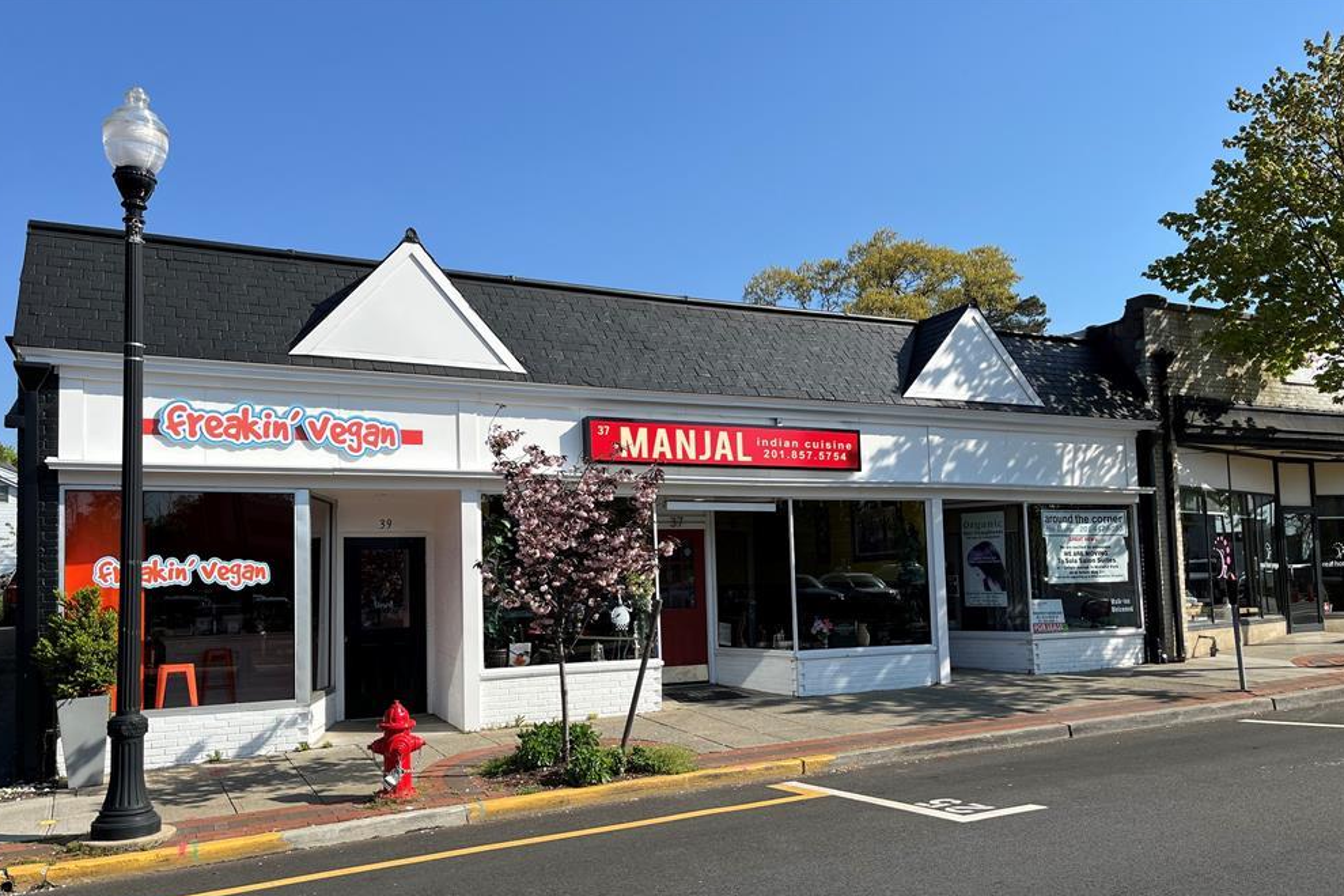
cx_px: 655
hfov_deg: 65.5
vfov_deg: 46.2
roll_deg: +1.5
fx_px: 1045
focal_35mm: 28
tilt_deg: +3.5
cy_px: 515
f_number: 1.6
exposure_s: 1/3311
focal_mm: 5.1
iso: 50
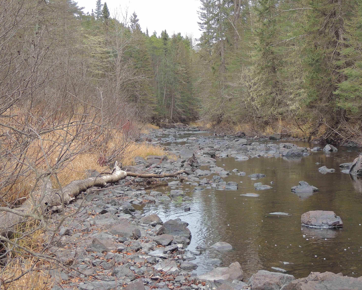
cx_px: 193
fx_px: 621
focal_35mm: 58
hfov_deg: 32.5
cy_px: 144
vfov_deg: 26.2
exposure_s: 1/80
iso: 140
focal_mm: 9.8
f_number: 3.7
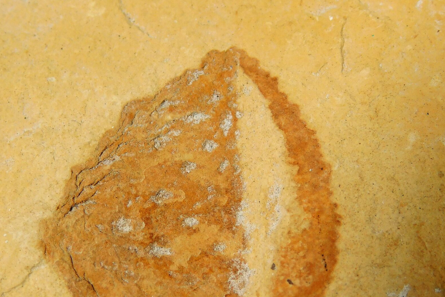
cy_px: 221
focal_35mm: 168
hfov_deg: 12.2
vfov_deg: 8.2
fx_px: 2077
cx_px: 212
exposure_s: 1/60
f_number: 4.6
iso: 125
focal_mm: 17.6
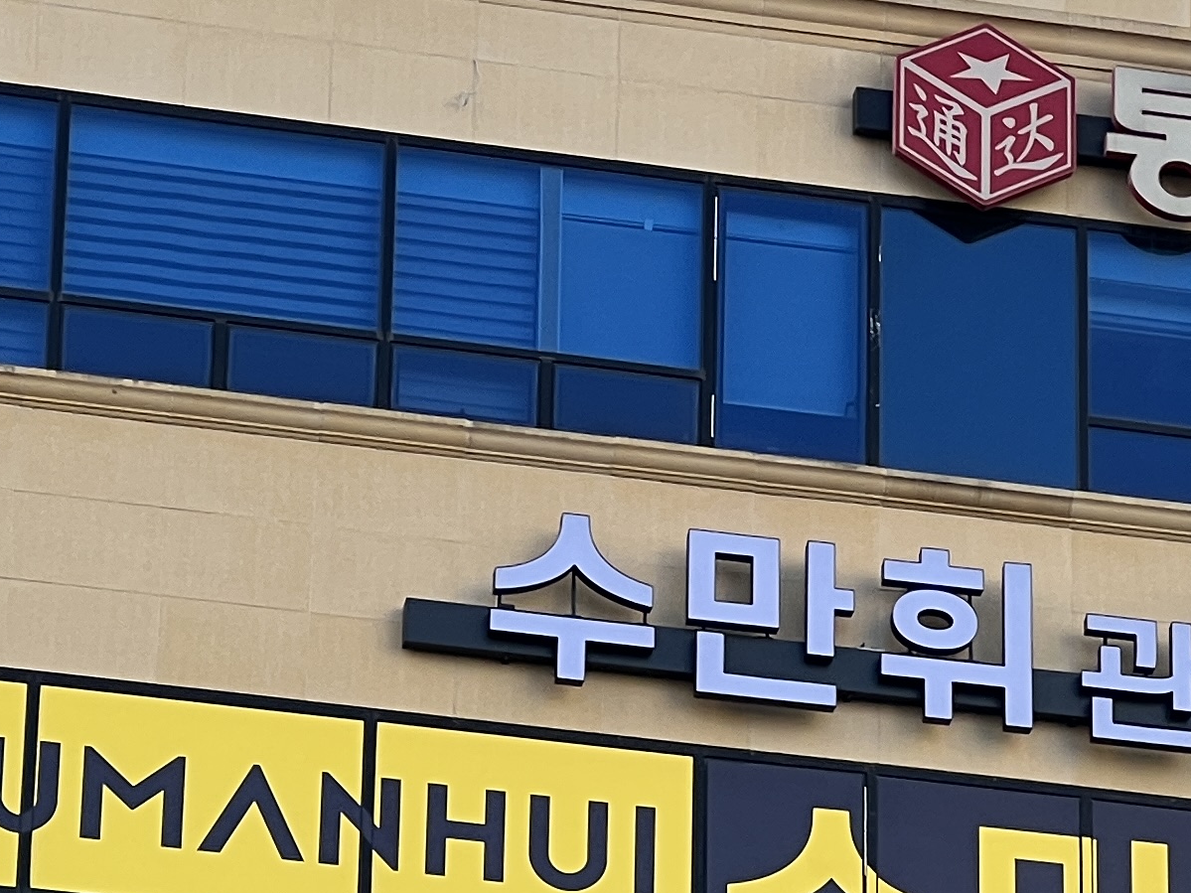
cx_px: 1384
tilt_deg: +28.3
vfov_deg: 5.7
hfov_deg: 7.6
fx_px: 8910
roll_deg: +2.0
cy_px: 914
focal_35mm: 259
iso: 32
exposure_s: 1/186
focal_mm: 9
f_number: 2.8
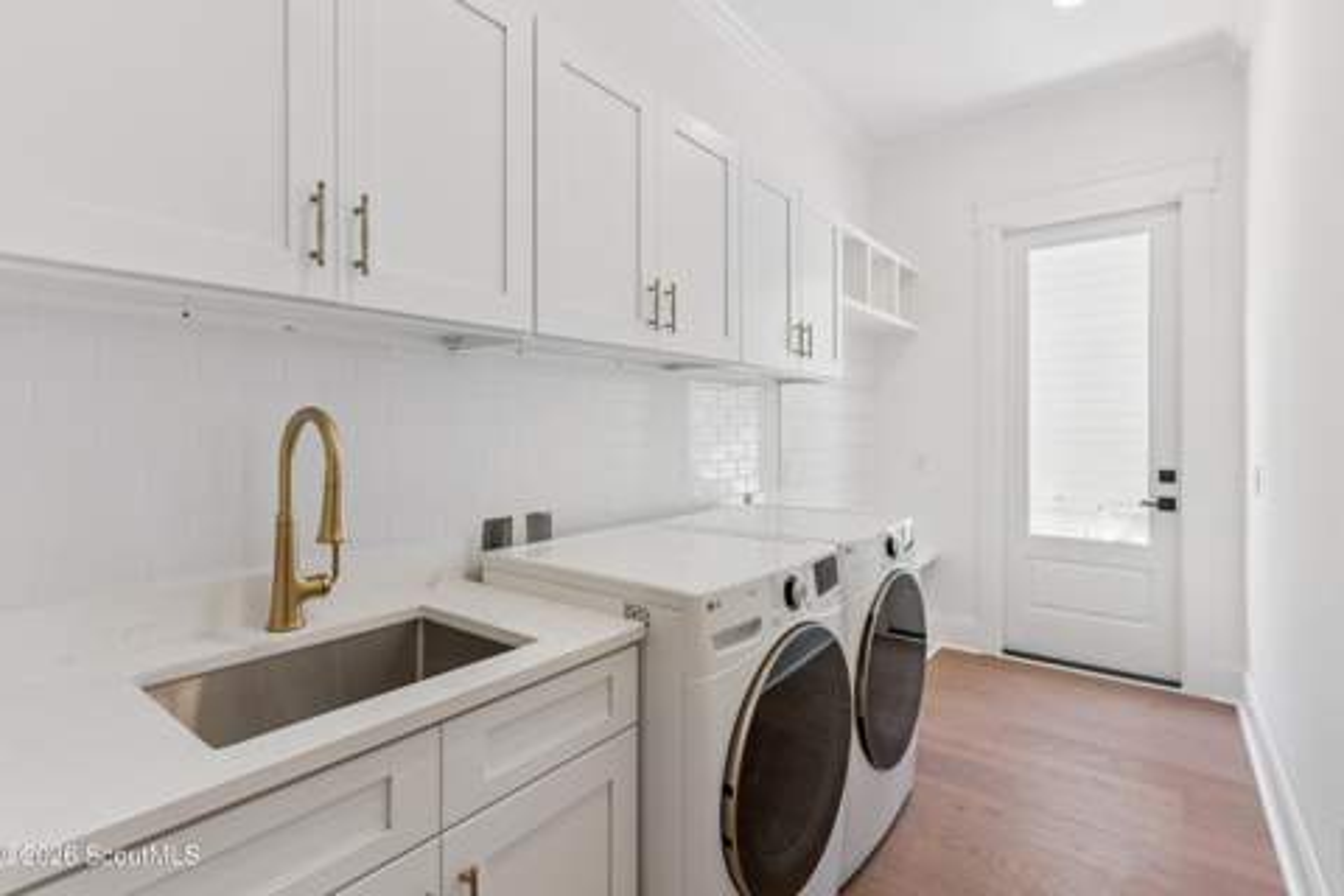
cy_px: 448
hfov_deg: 93.3
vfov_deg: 70.4
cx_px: 672
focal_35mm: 17
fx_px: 635
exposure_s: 1/40
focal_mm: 17
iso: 250
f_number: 8
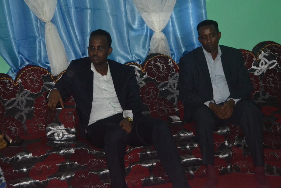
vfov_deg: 16.6
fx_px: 644
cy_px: 94
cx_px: 140
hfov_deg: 24.6
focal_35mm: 82
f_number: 5.6
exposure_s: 1/60
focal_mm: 55
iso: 3200
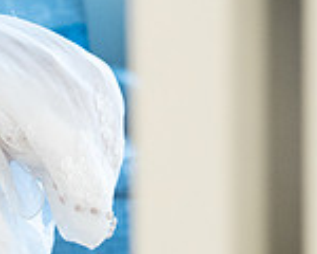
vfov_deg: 9.0
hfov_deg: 11.0
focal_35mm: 171
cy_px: 24
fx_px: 1604
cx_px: -95
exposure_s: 1/200
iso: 2000
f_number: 2.8
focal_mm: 47
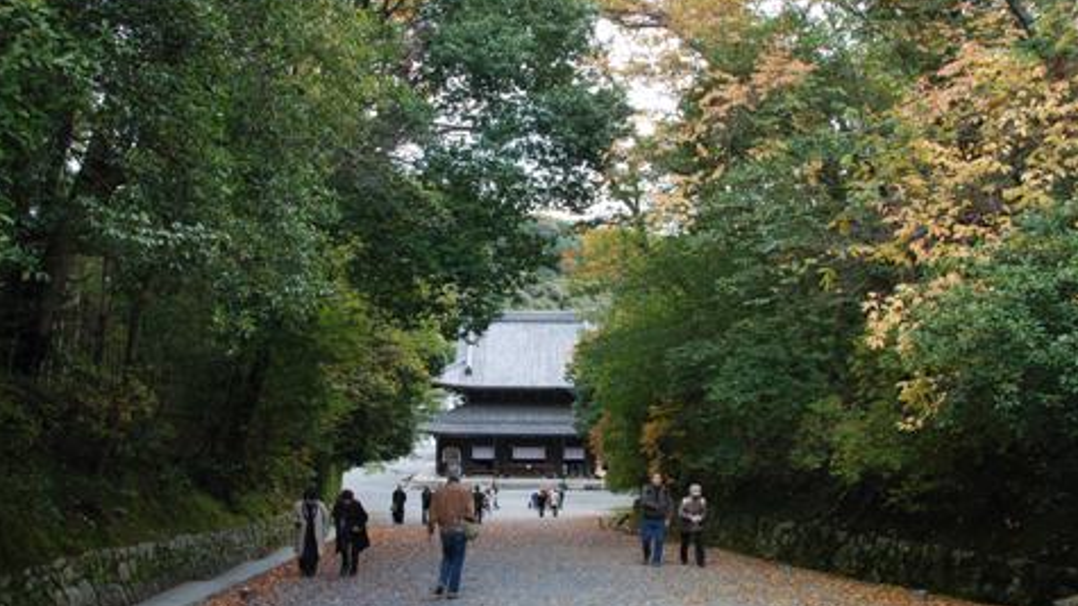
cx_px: 538
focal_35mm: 35
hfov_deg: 56.6
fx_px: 1000
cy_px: 333
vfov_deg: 33.7
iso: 125
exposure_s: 1/15
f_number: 10
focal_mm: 22
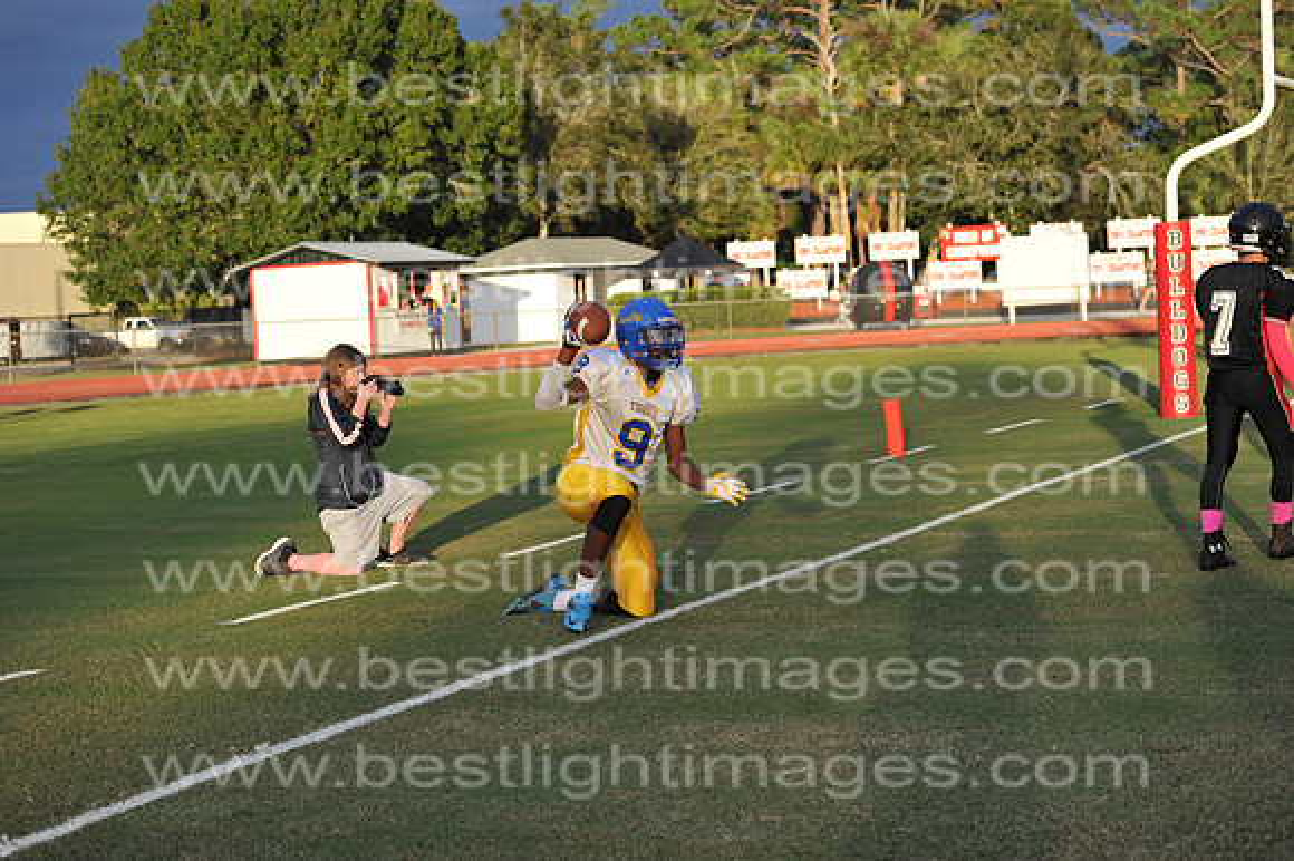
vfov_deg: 19.4
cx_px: 647
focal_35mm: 70
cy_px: 430
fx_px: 2515
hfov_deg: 28.9
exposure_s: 1/3200
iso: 800
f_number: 3.5
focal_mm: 70
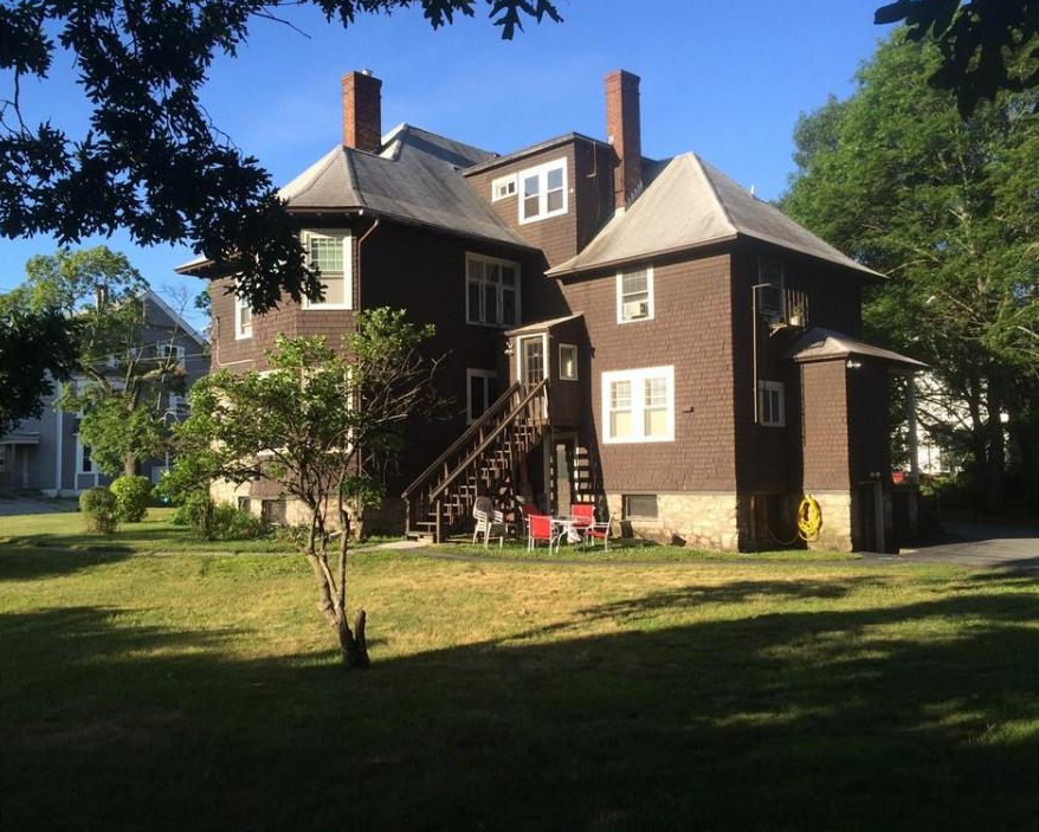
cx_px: 561
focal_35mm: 32
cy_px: 415
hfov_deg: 55.6
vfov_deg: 45.8
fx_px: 984
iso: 32
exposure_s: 1/838
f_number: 2.2
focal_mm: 4.12
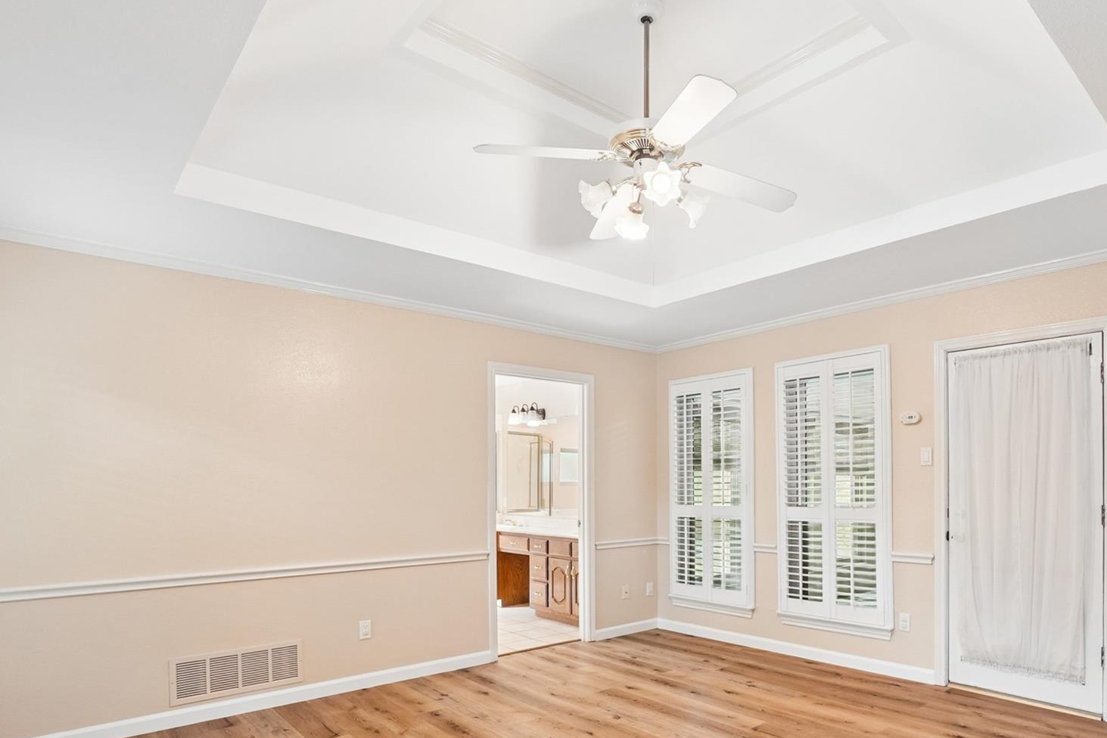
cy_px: 483
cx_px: 642
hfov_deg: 80.6
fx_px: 646
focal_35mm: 21
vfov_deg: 58.4
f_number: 5
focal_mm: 15
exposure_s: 1/20
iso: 640
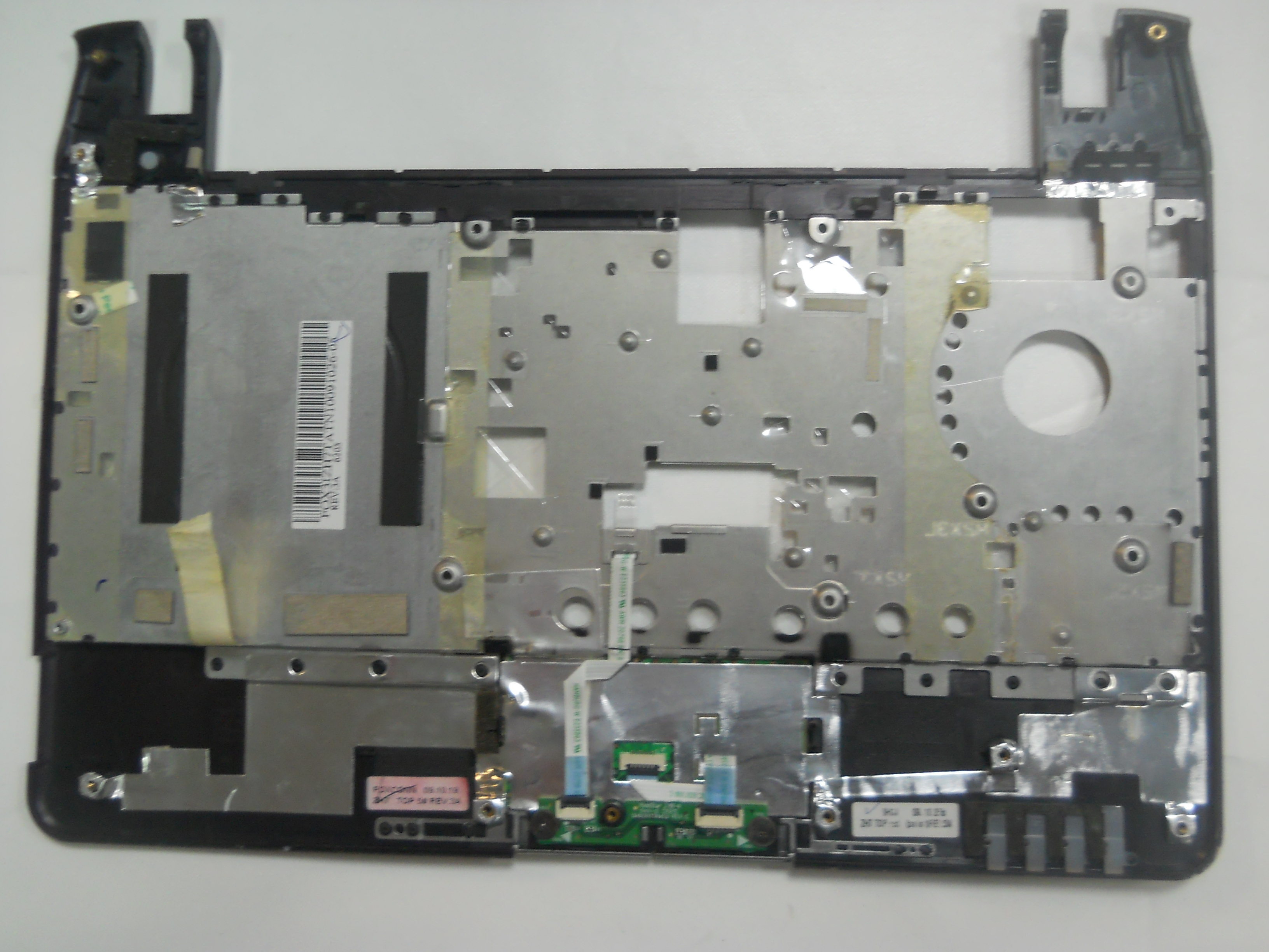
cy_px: 476
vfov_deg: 35.1
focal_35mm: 41
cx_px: 634
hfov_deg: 45.8
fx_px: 1503
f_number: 3.1
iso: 250
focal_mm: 6.72
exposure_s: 1/30
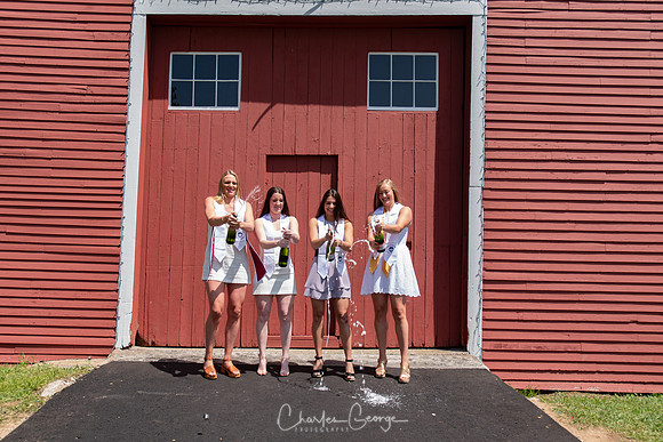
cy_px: 221
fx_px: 692
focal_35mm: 38
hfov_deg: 51.2
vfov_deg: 35.5
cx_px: 332
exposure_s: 1/250
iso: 100
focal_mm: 25
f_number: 5.6
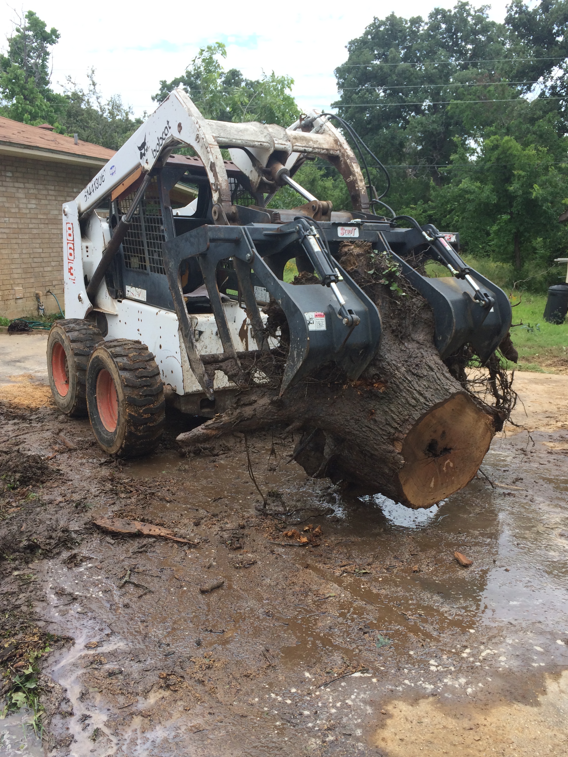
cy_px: 413
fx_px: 700
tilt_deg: -13.8
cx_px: 300
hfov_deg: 44.1
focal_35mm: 32
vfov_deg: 56.7
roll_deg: -1.4
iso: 32
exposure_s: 1/1001
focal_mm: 4.15
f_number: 2.2
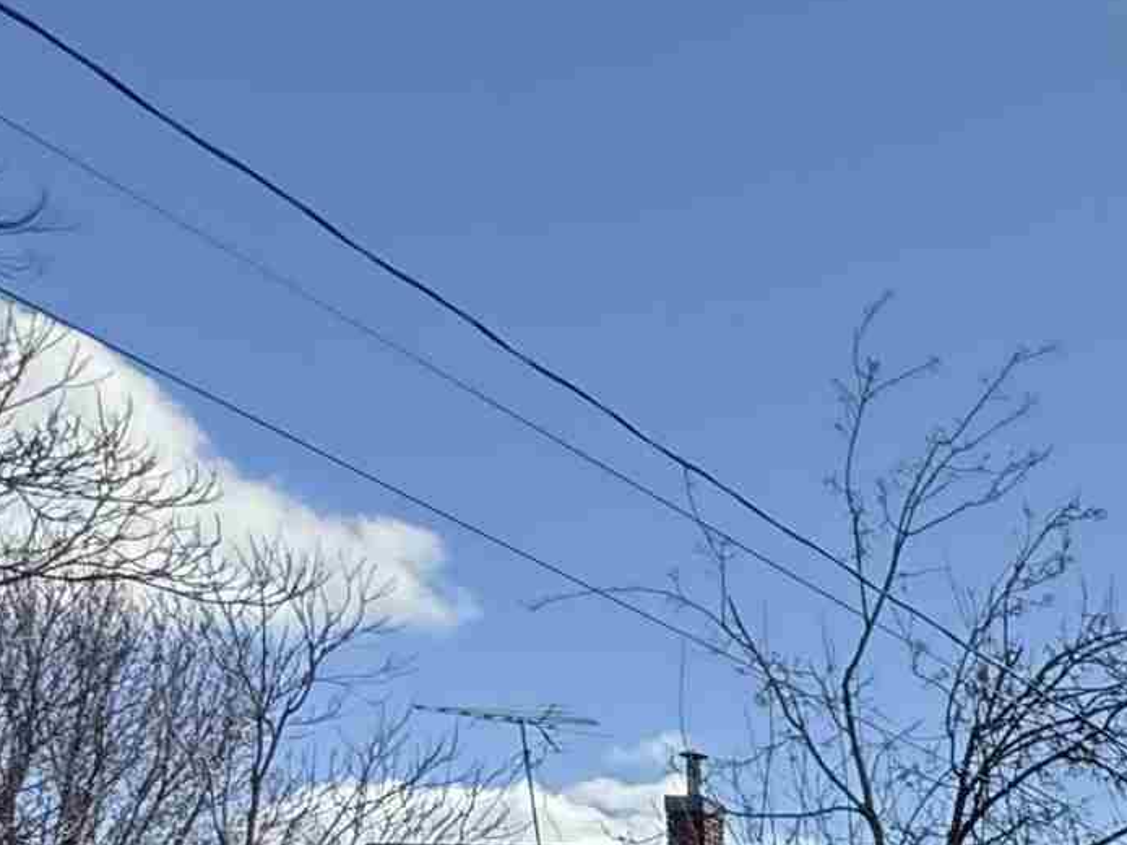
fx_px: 2018
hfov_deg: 21.2
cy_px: 1367
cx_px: 2017
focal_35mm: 62
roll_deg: -0.1
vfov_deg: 19.6
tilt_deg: -3.0
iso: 80
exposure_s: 1/1464
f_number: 2.2
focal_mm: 2.22
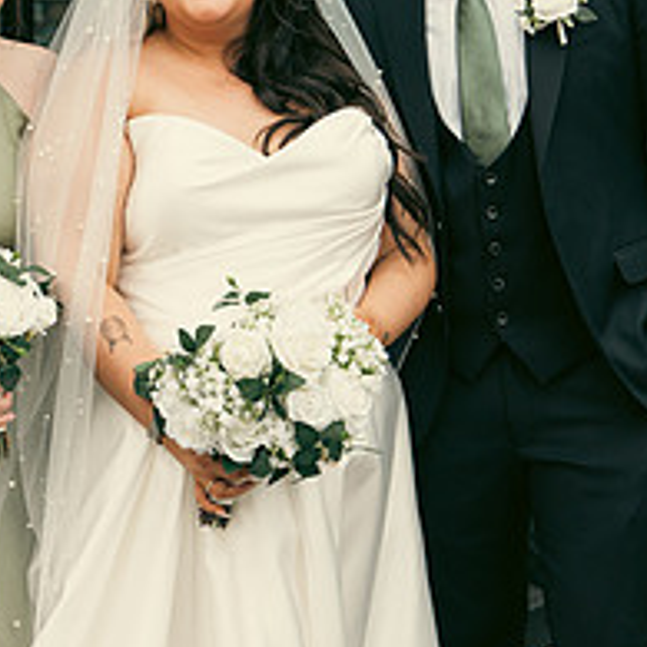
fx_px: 3743
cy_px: 241
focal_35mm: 177
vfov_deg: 9.9
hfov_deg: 9.9
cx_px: 143
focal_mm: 70
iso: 200
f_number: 5
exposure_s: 1/250
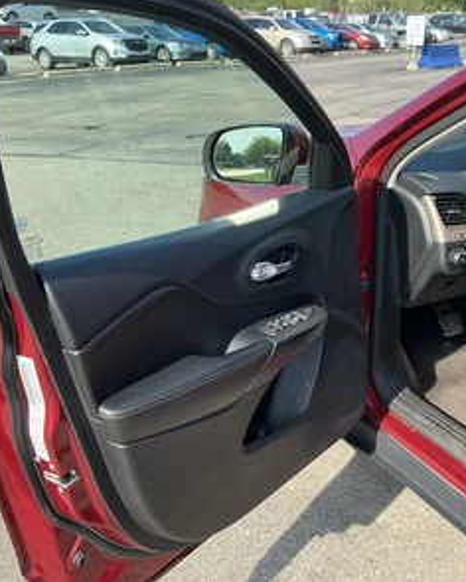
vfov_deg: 49.1
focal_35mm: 37
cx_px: 312
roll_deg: -0.2
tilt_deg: -21.8
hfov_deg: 39.6
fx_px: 638
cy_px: 288
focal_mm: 3
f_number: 1.8
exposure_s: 1/491
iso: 25
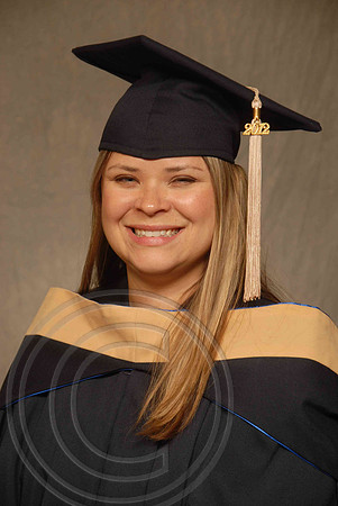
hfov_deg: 11.7
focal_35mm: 117
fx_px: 1644
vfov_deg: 17.5
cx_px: 169
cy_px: 253
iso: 200
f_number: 5.6
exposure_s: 1/160
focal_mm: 78
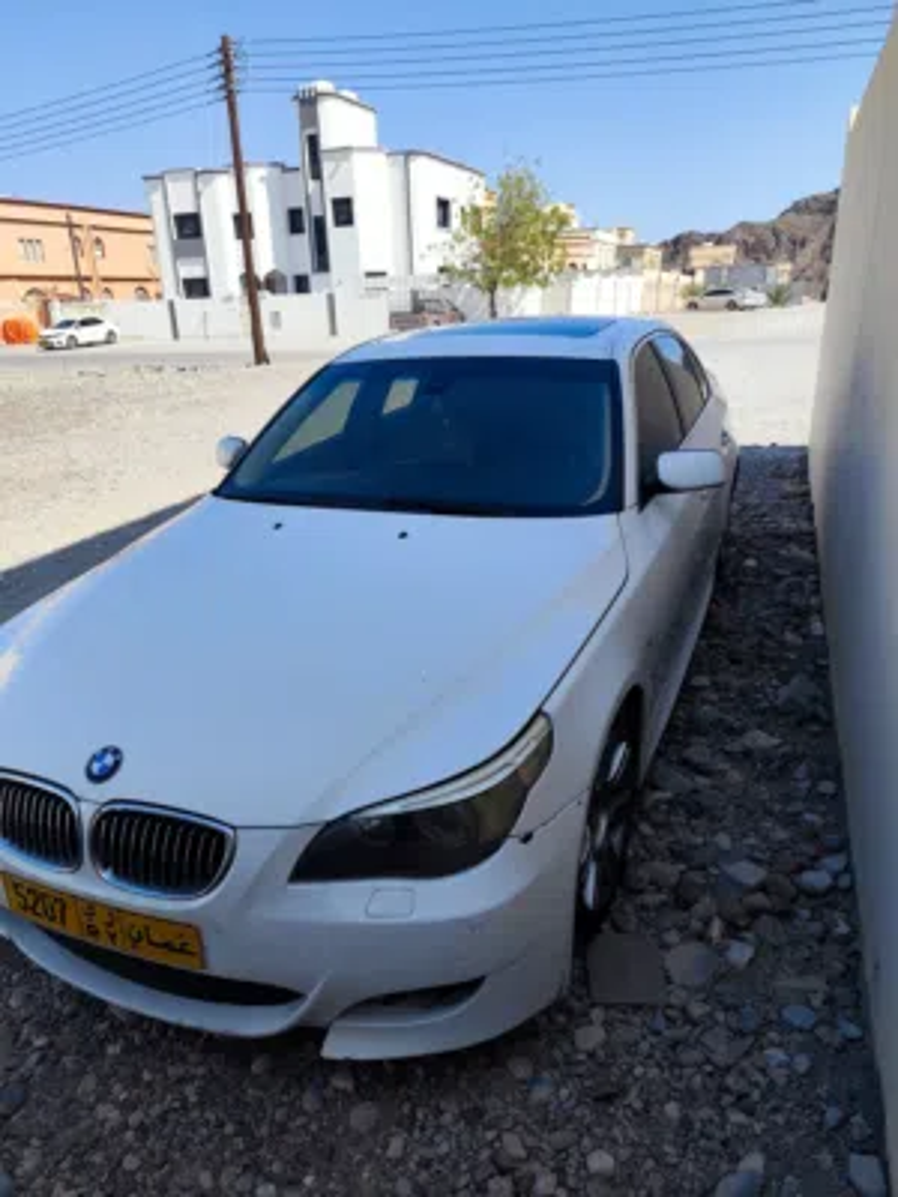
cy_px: 598
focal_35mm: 23
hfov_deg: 58.9
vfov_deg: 73.9
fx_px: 796
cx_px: 449
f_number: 1.65
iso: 50
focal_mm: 6.14
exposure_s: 1/1340
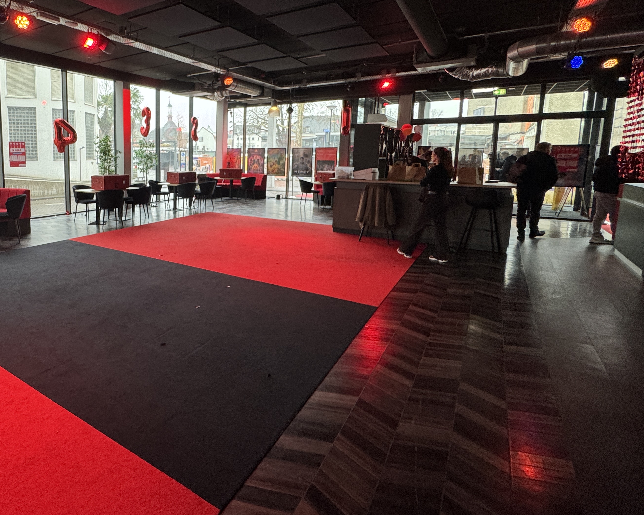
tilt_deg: -8.7
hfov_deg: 73.1
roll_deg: -0.4
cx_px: 174
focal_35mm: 21
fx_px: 400
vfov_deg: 64.9
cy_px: 205
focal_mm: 2.22
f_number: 2.2
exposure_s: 1/102
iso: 160
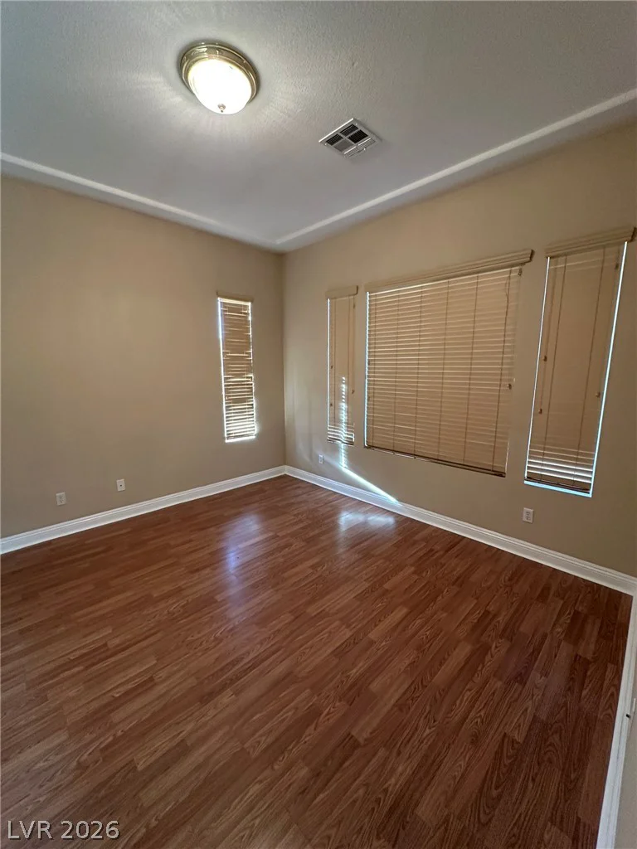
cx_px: 318
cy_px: 424
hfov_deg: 85.7
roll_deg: -0.1
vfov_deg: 102.1
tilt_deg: -8.4
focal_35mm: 14
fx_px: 344
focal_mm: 2.22
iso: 400
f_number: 2.2
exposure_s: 1/60
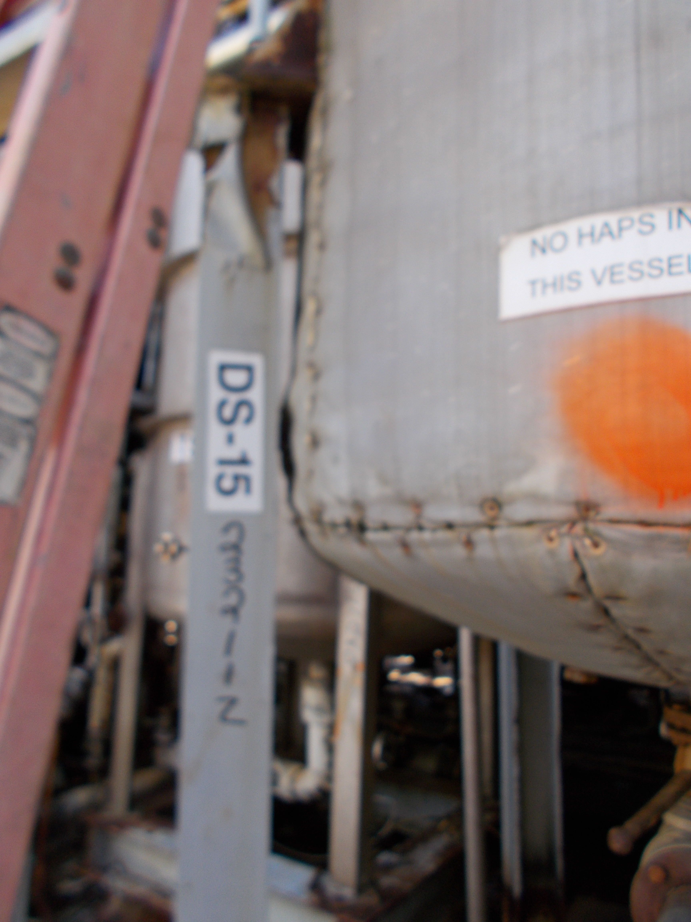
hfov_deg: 53.1
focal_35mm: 26
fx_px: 692
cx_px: 346
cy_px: 461
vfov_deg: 67.3
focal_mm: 4.6
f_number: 3.2
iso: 80
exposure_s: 1/100
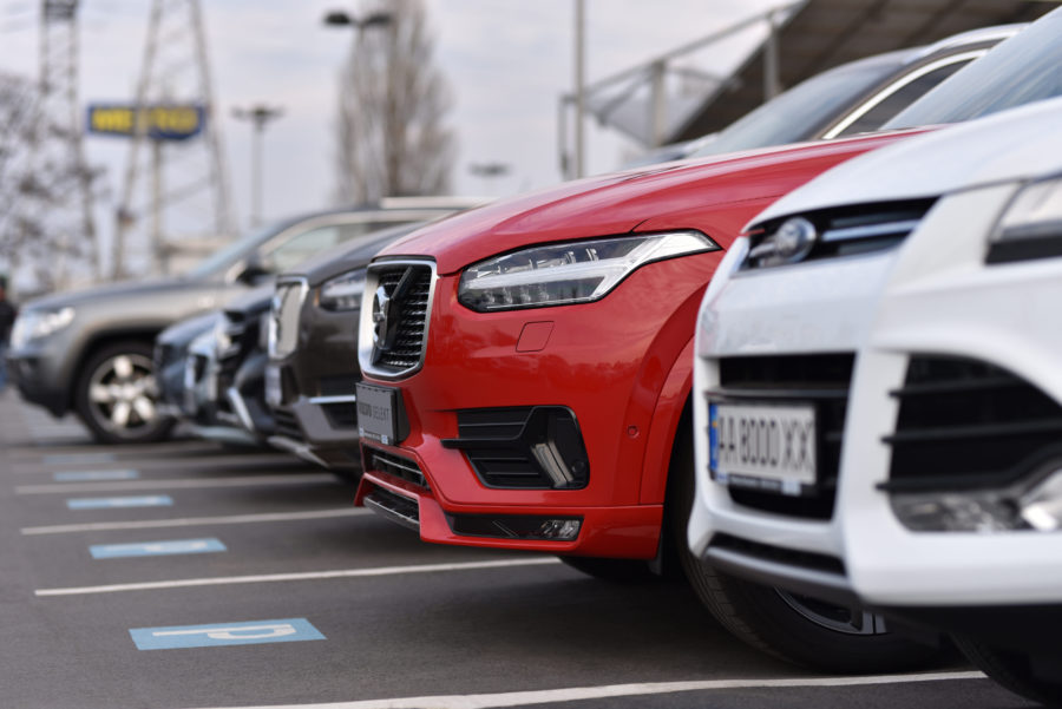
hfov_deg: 23.9
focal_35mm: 85
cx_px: 531
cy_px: 354
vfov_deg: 16.1
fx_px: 2509
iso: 100
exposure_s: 1/1000
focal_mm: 85
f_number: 2.2
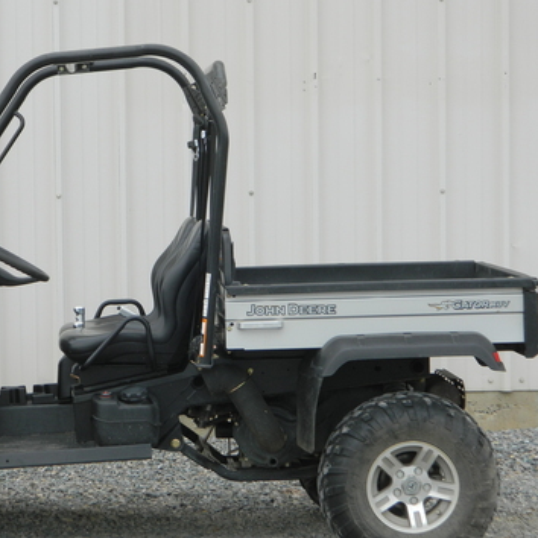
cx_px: 152
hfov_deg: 12.4
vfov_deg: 12.5
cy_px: 296
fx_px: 2462
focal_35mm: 140
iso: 80
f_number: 4.5
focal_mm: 18.6
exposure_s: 1/200
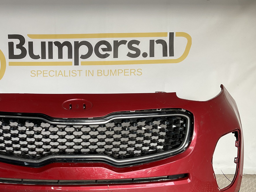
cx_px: 72
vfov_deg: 34.0
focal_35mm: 42
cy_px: 131
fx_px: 311
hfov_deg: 43.7
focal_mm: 3
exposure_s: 1/120
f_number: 1.8
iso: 32
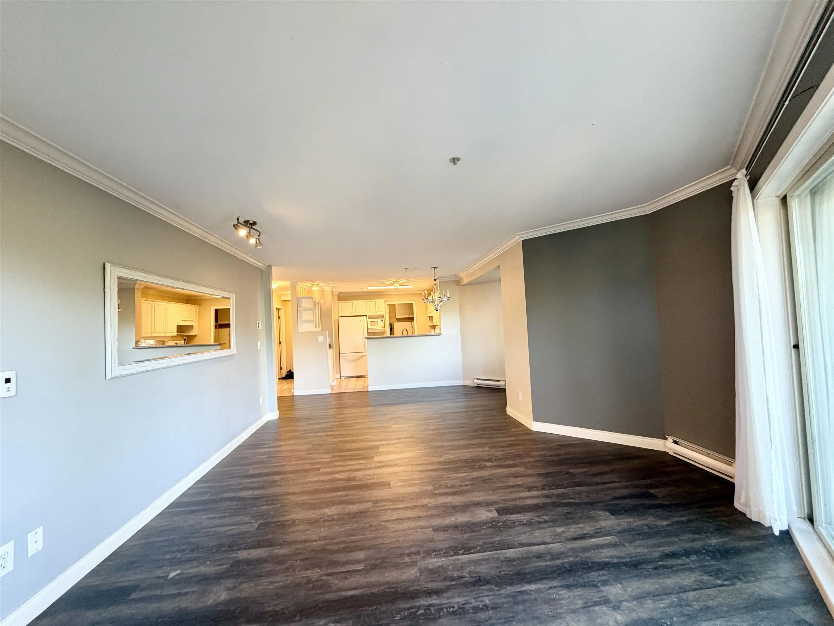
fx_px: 337
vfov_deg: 85.7
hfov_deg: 102.1
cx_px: 417
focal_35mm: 14
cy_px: 313
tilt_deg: +3.7
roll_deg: +2.9
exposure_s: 1/60
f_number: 2.2
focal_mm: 2.22
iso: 160
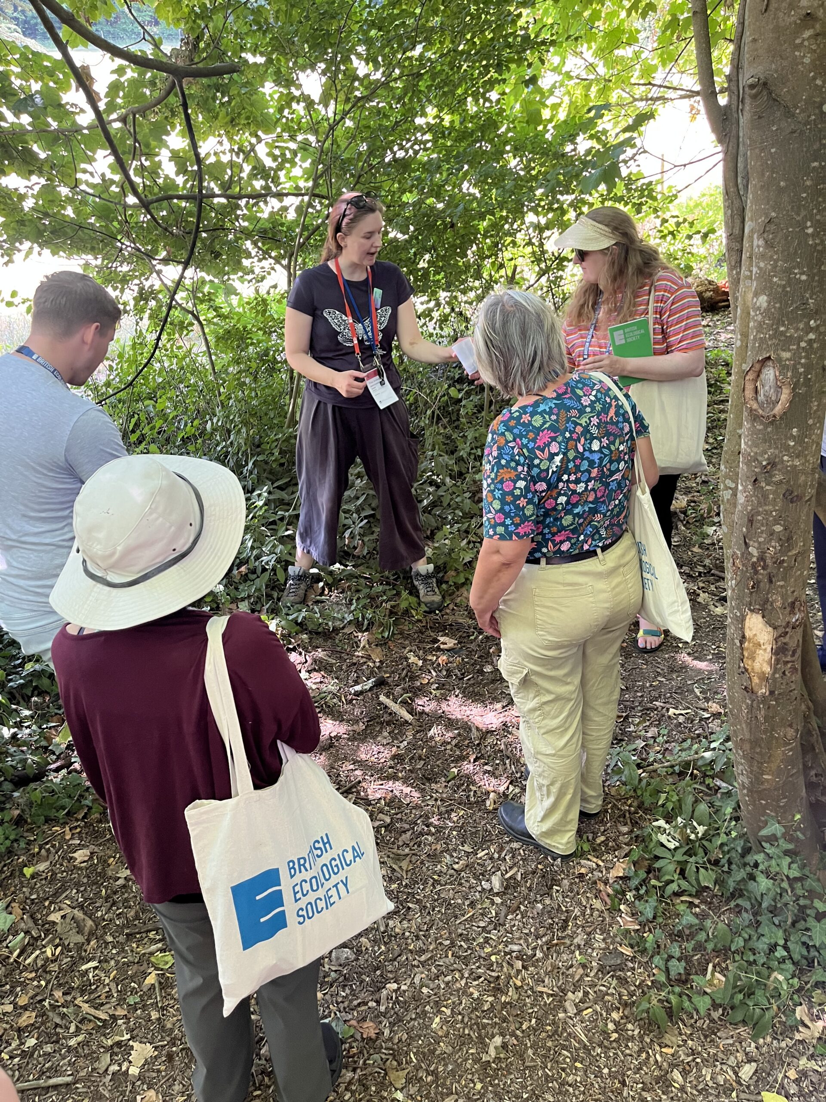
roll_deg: +3.7
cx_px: 413
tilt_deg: -24.2
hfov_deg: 53.1
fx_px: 827
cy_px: 551
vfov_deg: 67.3
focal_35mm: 26
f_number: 1.6
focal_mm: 5.1
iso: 125
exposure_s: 1/85
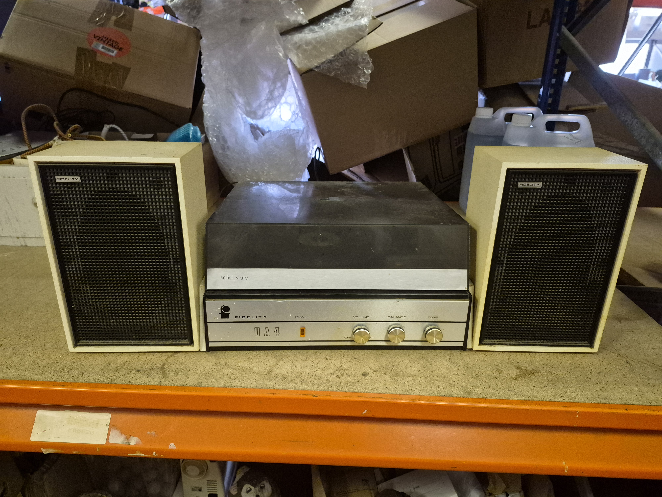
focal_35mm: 23
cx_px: 331
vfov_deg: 58.9
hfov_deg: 73.9
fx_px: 440
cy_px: 248
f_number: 1.8
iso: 2000
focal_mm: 5.4
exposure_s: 1/100
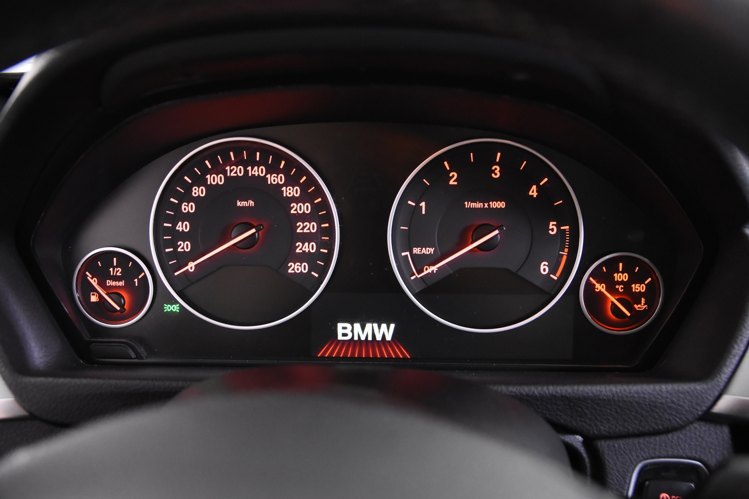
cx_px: 374
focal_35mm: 36
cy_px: 250
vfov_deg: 36.9
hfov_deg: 53.1
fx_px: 749
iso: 3600
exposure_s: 1/40
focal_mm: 24
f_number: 3
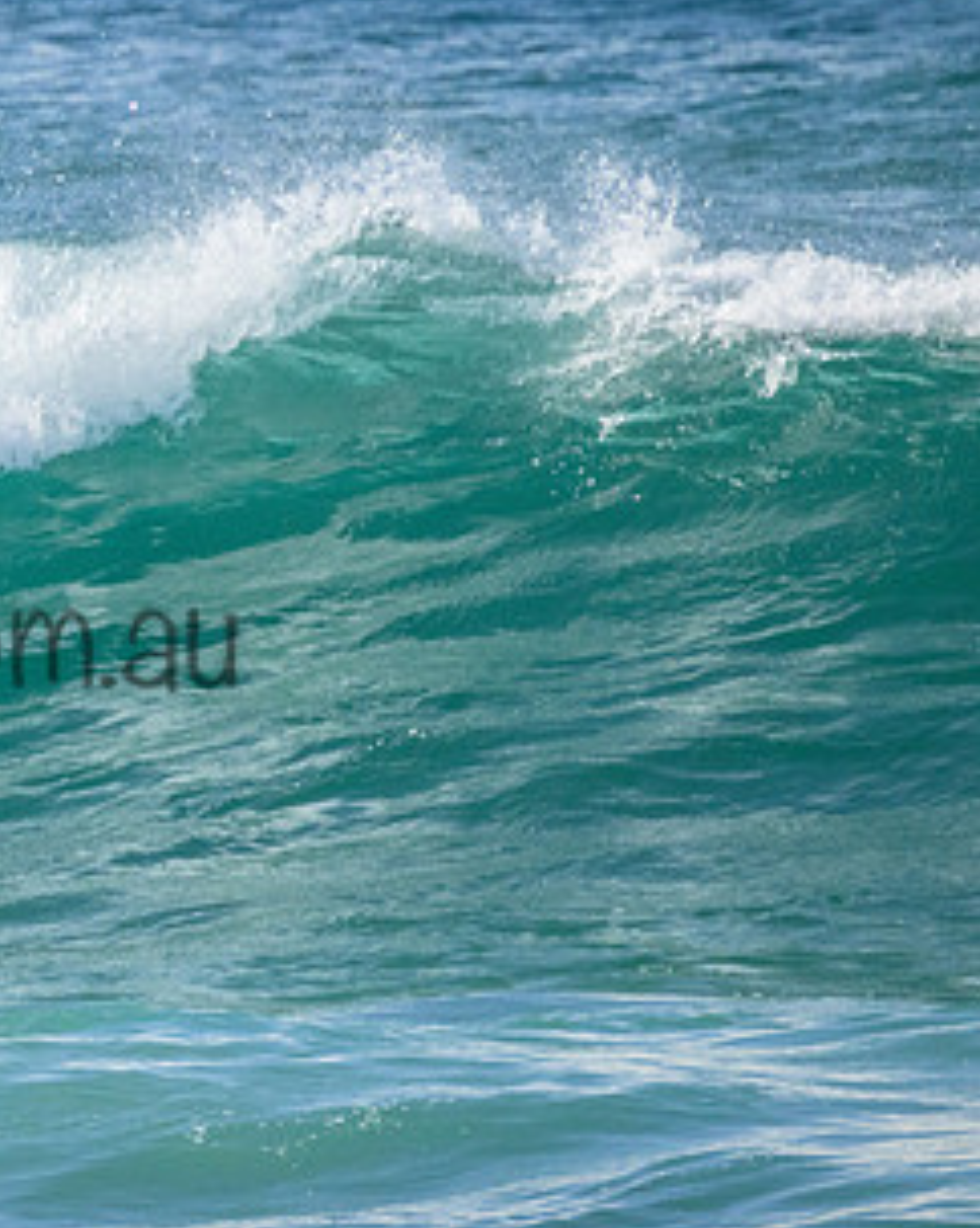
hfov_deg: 1.1
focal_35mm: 1437
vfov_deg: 1.3
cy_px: 594
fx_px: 52151
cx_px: -190
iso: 3600
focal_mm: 800
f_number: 11
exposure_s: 1/1600
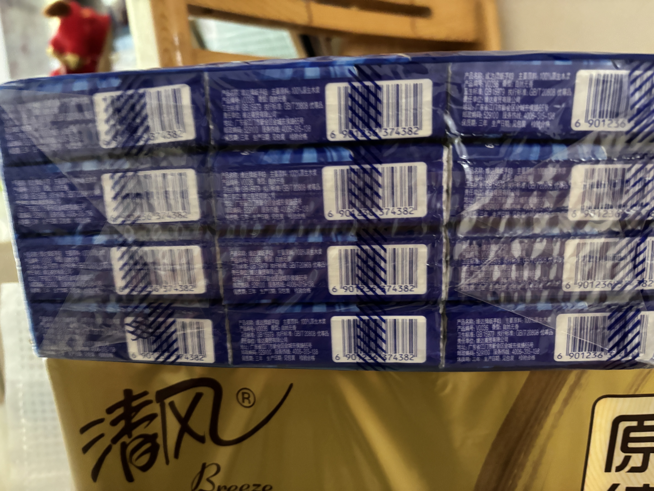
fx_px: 491
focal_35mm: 26
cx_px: 327
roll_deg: +1.1
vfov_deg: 53.1
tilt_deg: -16.3
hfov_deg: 67.3
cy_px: 246
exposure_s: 1/30
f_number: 1.6
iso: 800
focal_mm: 5.96
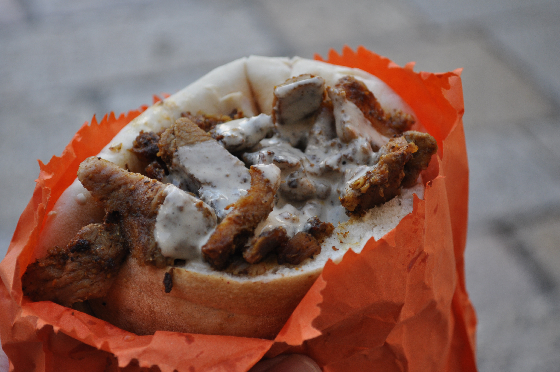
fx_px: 1119
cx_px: 280
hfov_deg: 28.1
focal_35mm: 72
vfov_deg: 18.9
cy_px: 186
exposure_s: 1/200
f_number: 5.3
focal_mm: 48
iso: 400
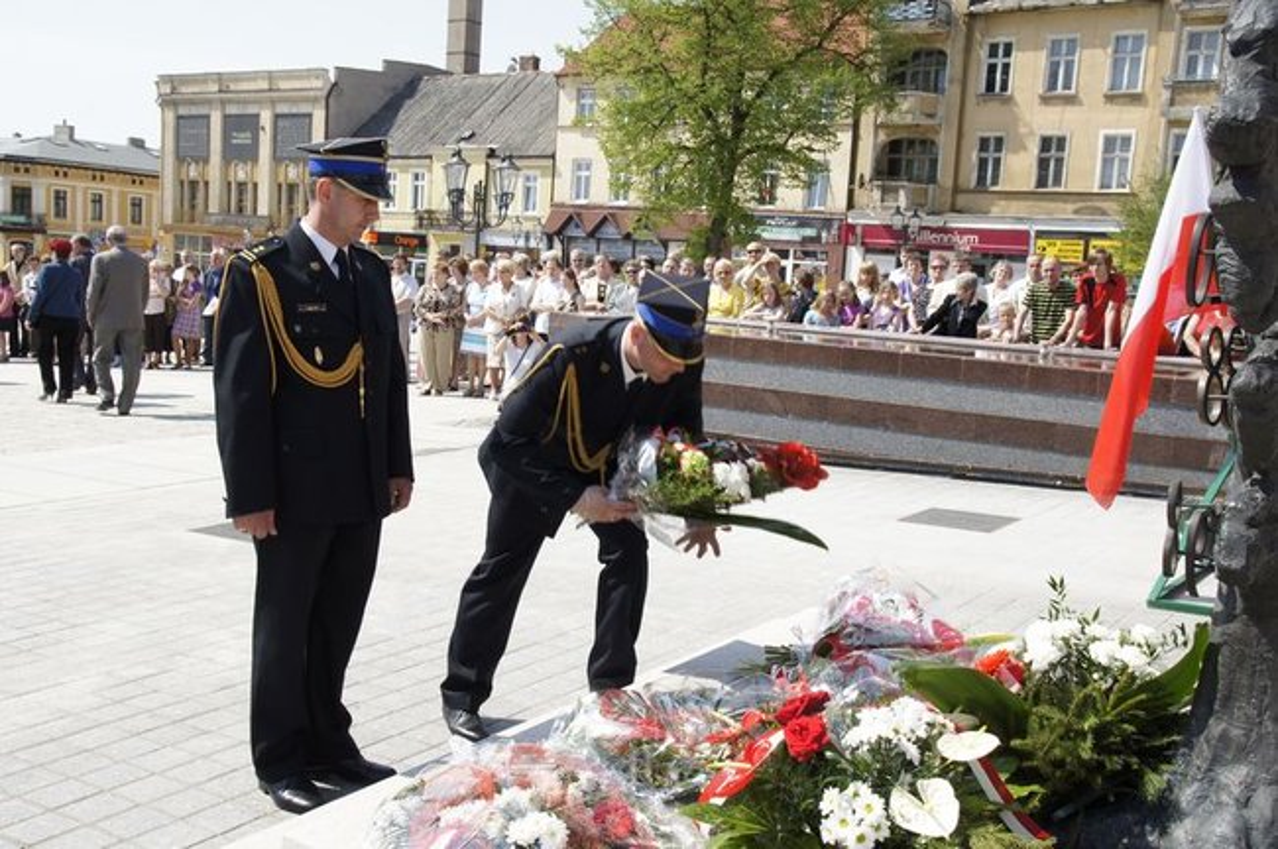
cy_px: 424
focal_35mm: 36
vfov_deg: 36.8
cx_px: 639
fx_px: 1277
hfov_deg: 53.2
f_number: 11
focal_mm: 24
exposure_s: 1/80
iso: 100
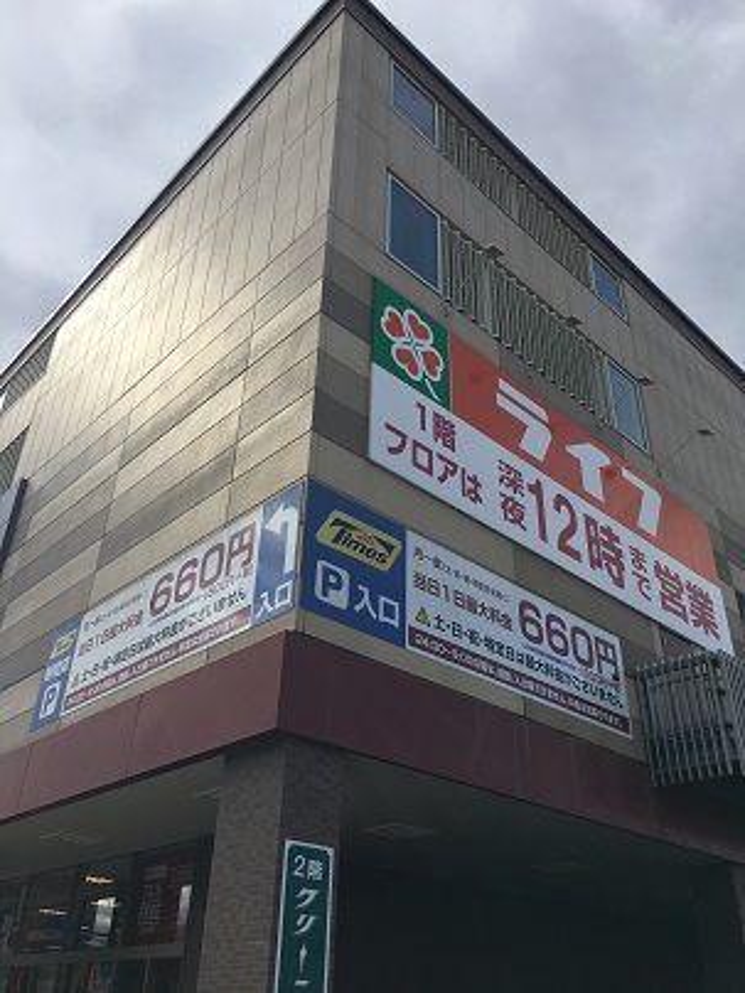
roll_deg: -2.4
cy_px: 496
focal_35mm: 29
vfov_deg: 61.7
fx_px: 832
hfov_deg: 48.2
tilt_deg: +32.7
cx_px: 372
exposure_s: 1/1789
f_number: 2.2
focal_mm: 4.15
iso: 25
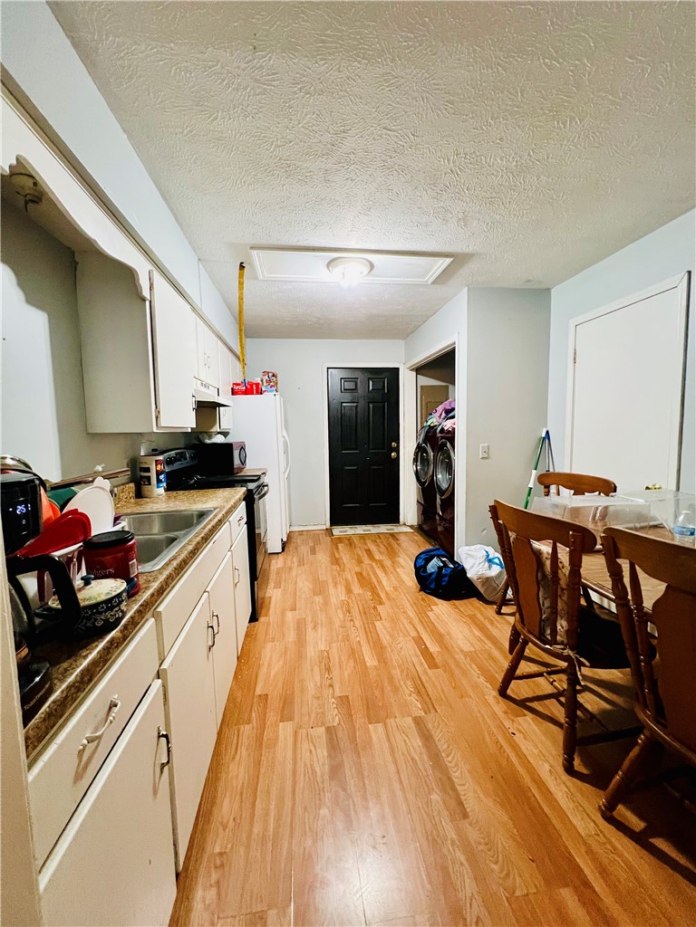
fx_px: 349
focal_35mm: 13
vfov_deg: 106.2
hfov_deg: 89.9
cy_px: 464
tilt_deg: -4.9
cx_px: 348
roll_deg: +1.5
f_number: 1.8
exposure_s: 1/60
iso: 320
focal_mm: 1.57
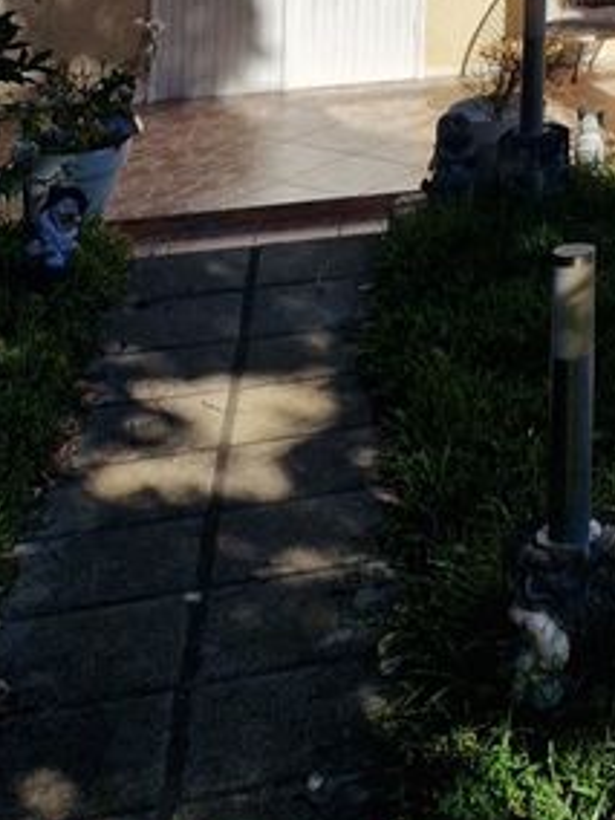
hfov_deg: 15.8
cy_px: -514
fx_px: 1919
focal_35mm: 81
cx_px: 1071
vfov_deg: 19.8
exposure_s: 1/2232
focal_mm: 5.4
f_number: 1.8
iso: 50
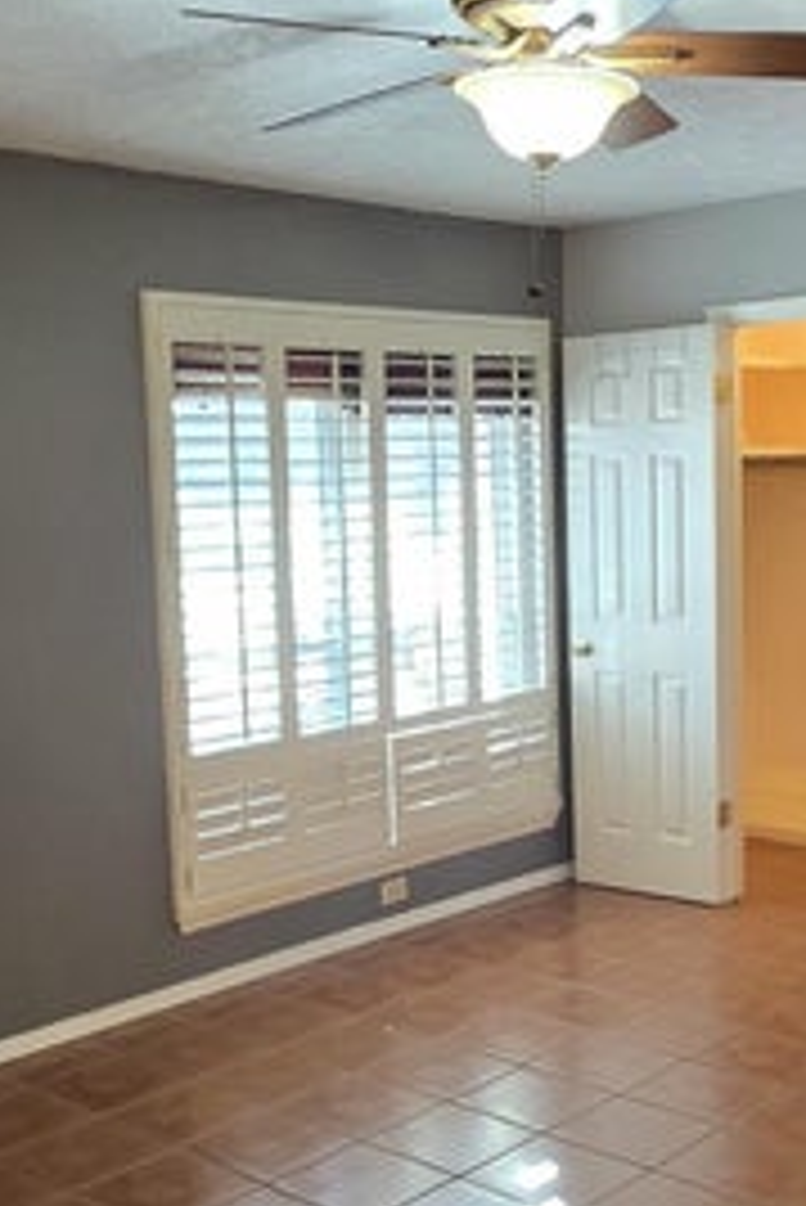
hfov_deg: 31.2
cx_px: 389
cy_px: 706
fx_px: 1442
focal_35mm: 43
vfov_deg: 45.2
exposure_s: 1/60
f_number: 2.2
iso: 320
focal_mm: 2.2
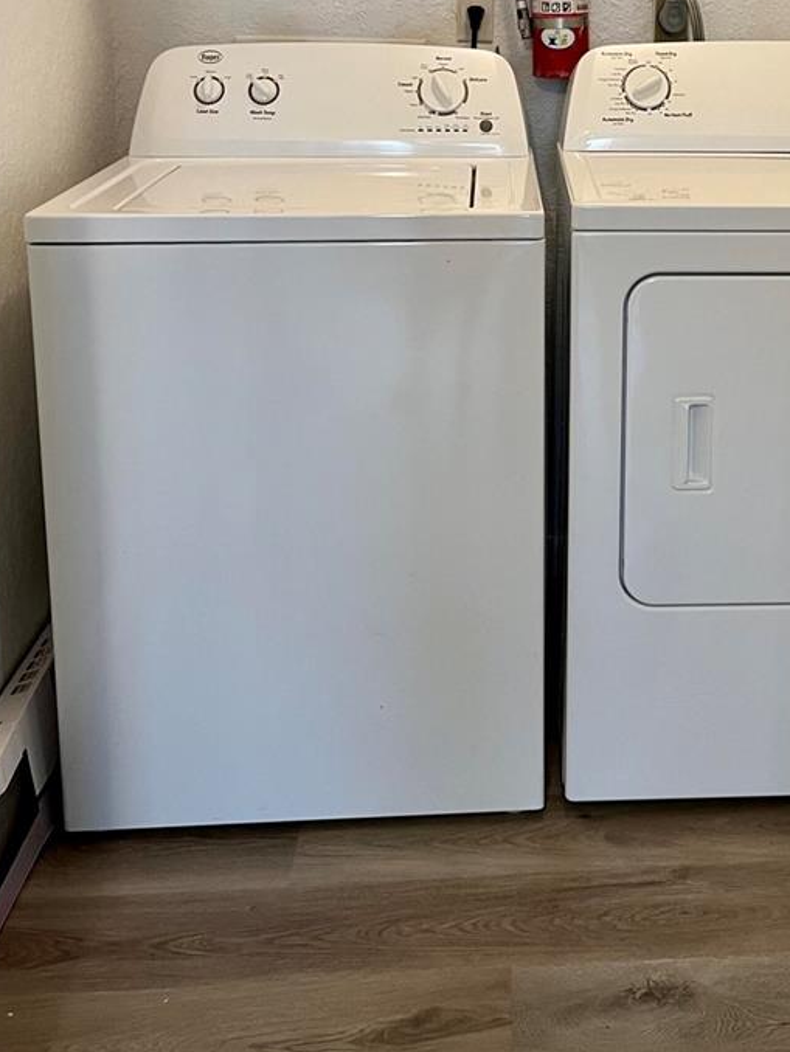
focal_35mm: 46
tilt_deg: -9.3
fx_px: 1399
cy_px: 211
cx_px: 607
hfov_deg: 30.9
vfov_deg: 39.6
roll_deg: -1.4
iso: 125
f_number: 1.5
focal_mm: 5.7
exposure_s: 1/60
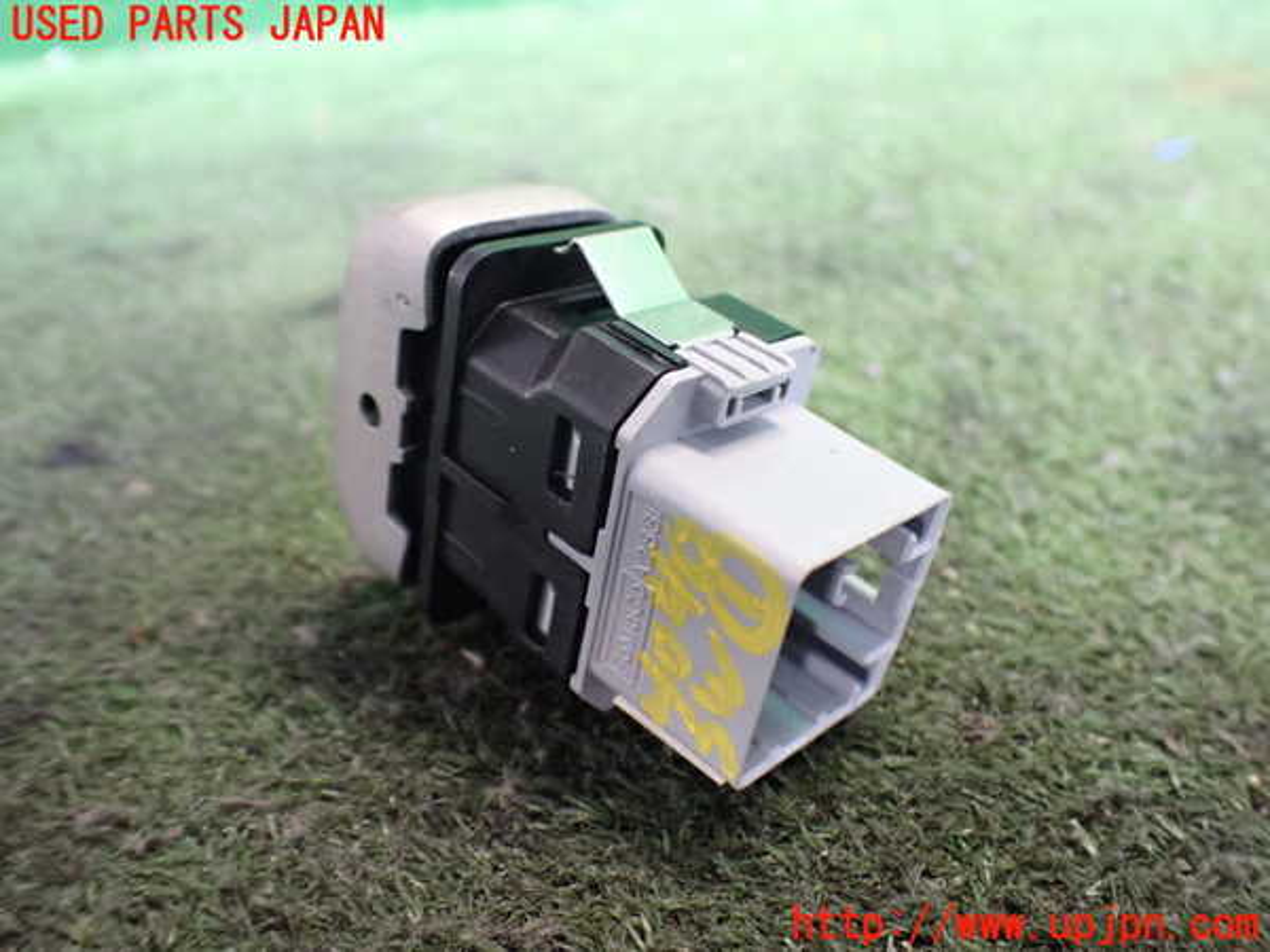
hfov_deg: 60.0
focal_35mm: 30
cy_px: 476
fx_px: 1101
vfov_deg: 46.8
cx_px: 635
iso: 800
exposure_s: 1/50
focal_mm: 5.4
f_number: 2.3
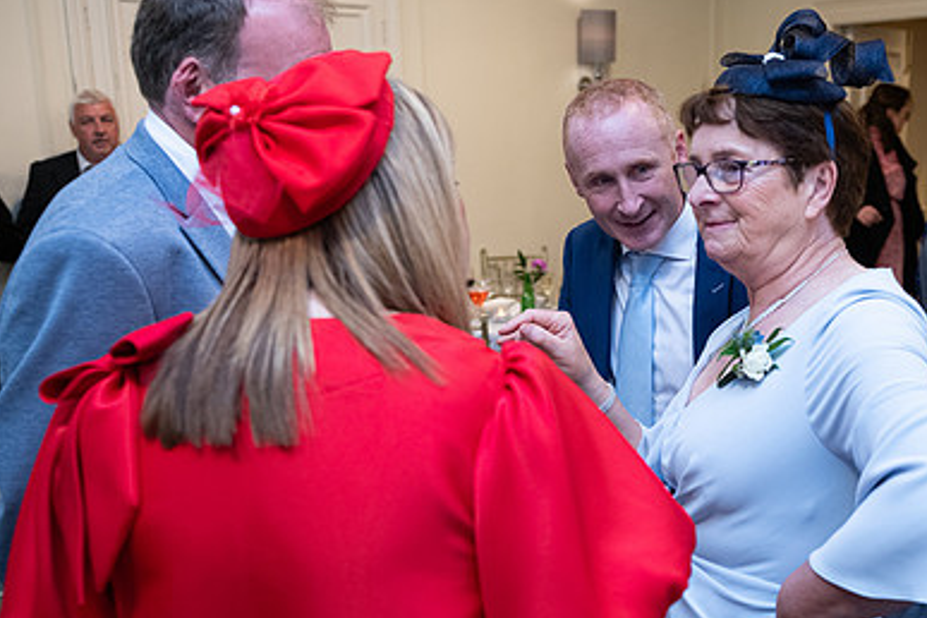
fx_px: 1081
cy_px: 375
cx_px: 637
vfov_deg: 31.8
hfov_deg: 45.5
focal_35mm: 42
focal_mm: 28
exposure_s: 1/160
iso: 800
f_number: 3.5
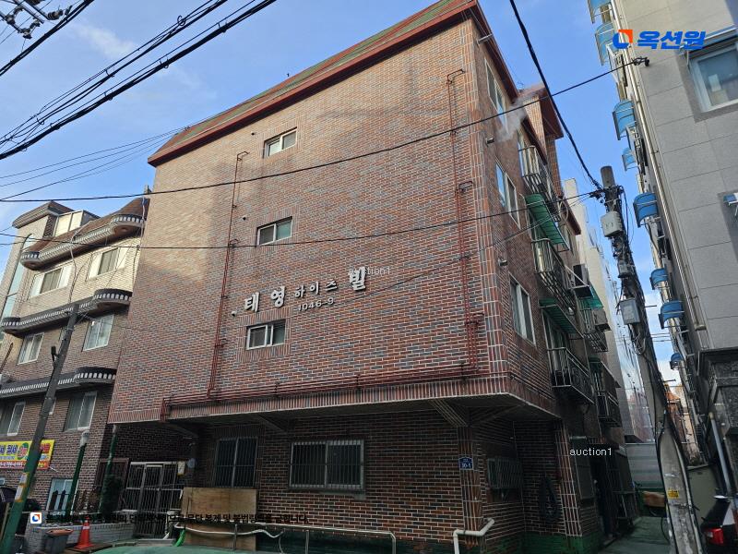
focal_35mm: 23
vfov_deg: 58.9
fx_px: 490
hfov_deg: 73.9
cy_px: 277
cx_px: 369
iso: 10
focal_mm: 6.3
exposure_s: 1/148
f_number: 1.7
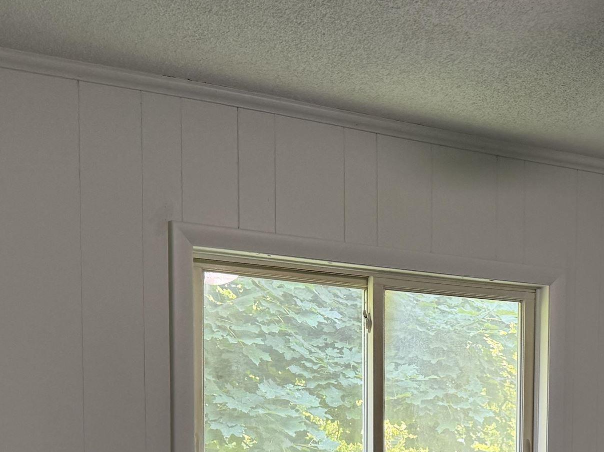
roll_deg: -1.0
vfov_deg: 22.5
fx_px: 1064
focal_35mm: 61
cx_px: 560
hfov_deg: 30.1
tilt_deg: -4.0
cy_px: 509
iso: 200
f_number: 1.78
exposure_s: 1/60
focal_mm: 6.76
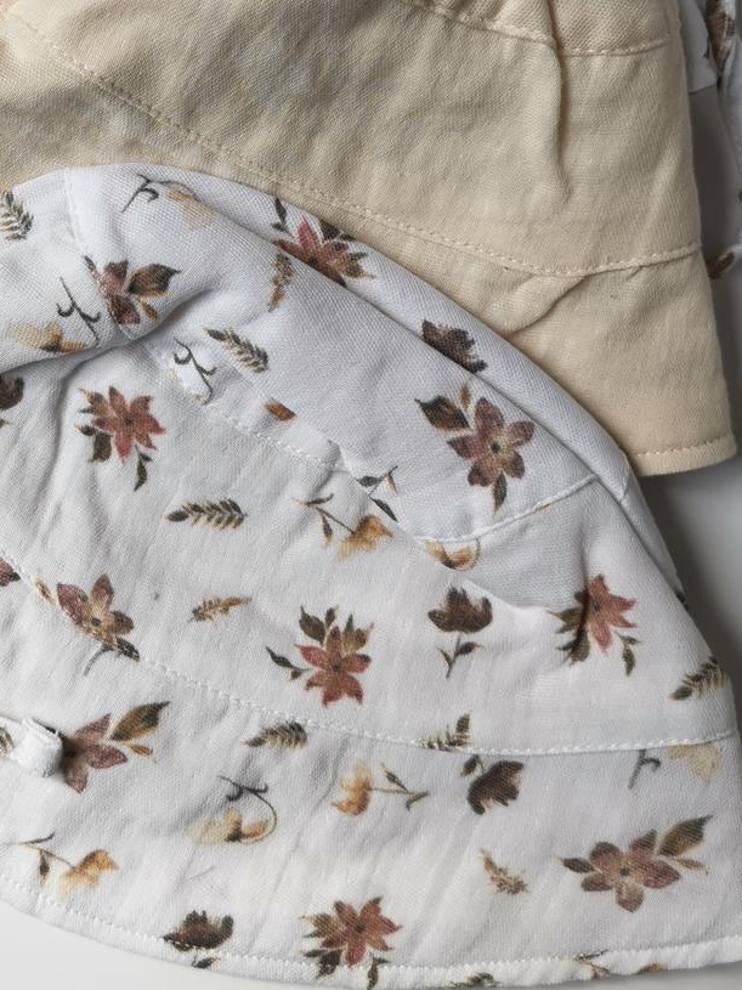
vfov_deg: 35.1
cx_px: 182
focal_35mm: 53
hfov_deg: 27.1
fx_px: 1515
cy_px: 204
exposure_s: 1/255
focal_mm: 5.58
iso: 50
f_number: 1.8
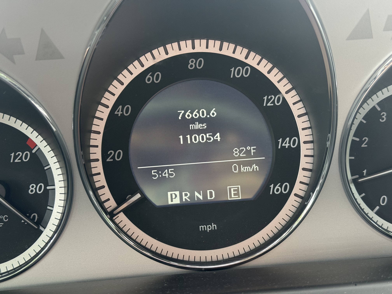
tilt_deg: -13.6
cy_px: 147
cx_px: 196
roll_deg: +4.5
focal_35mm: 48
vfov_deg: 30.3
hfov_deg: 39.7
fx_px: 544
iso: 100
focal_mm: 6.76
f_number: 1.78
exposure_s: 1/60
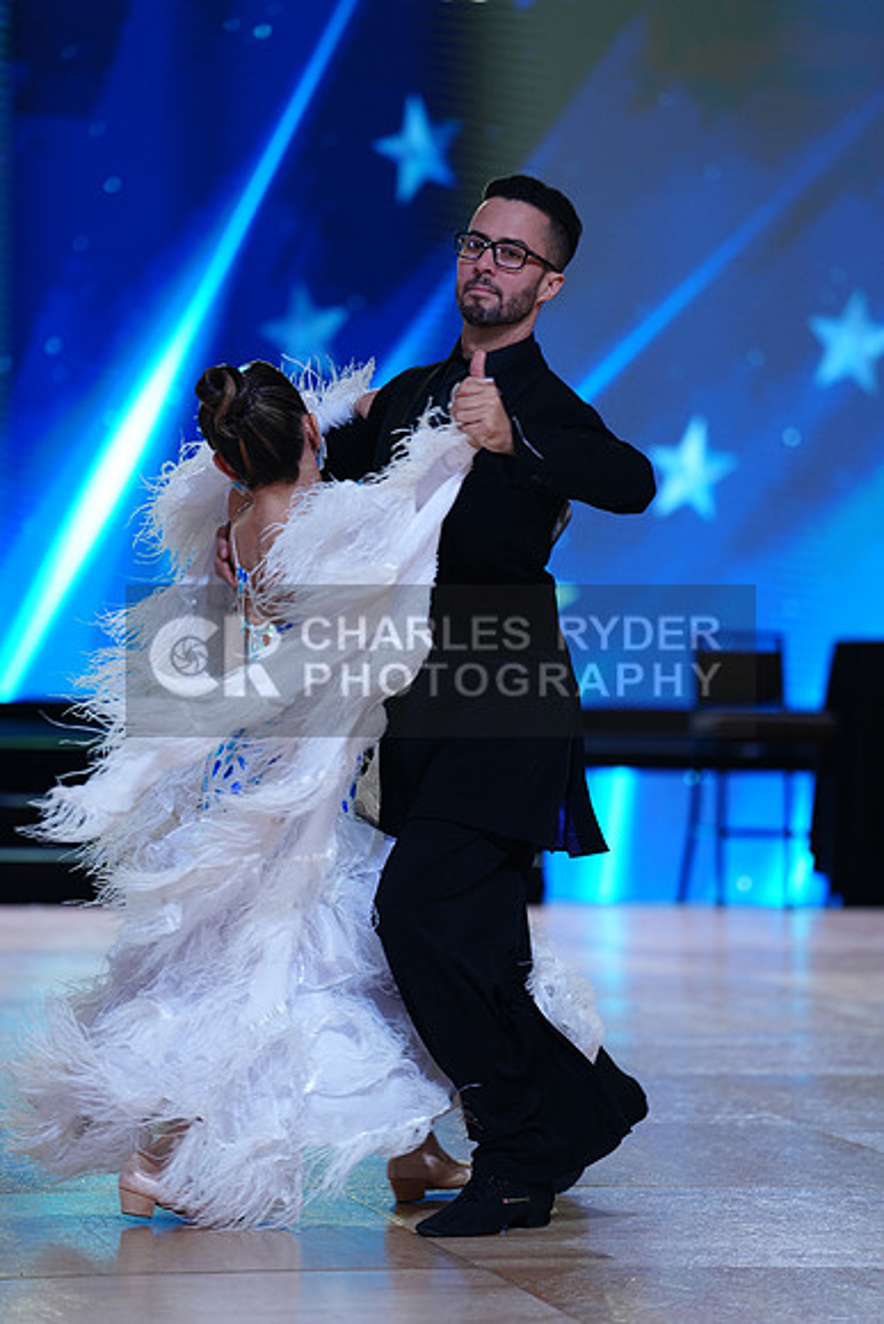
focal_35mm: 134
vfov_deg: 15.3
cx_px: 442
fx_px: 4932
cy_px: 662
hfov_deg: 10.2
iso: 500
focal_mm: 134
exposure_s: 1/500
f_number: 2.8
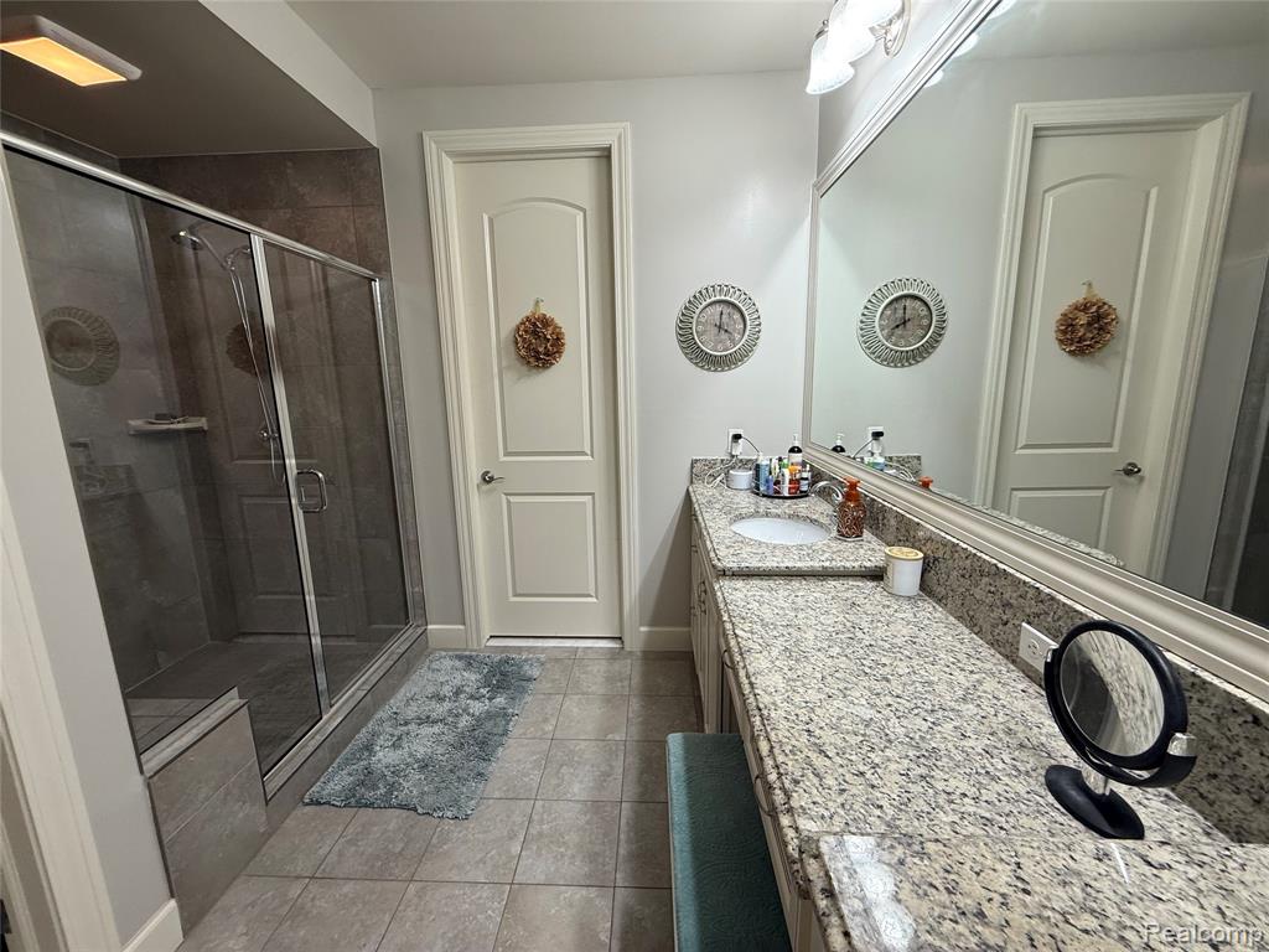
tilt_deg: -10.9
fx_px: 513
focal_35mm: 14
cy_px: 476
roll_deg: +1.0
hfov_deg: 102.1
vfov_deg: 85.7
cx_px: 634
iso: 100
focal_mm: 2.22
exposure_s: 1/120
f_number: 2.2
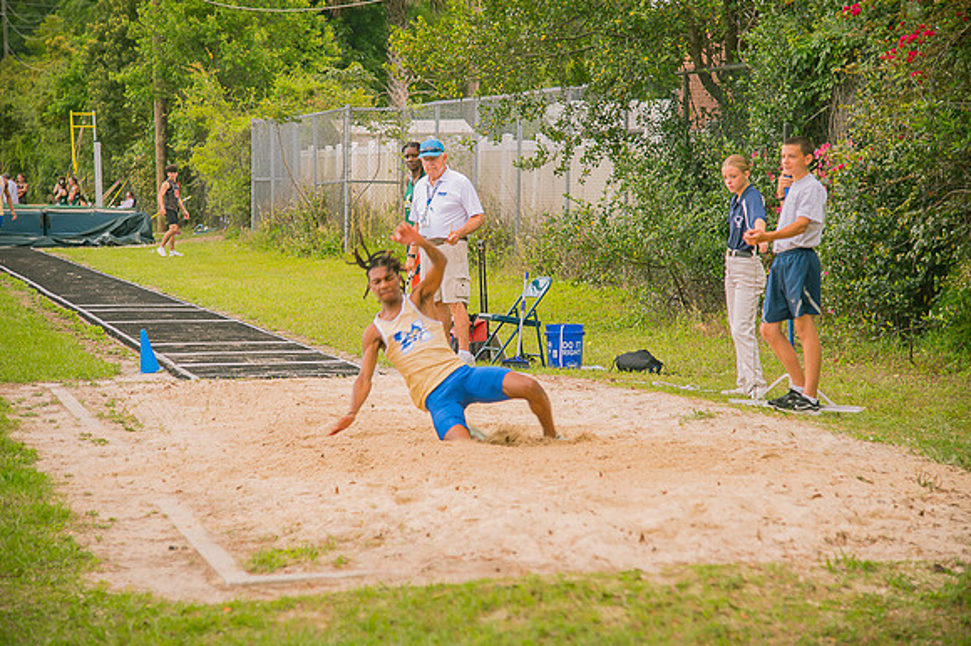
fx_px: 2642
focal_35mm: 98
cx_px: 486
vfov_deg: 13.9
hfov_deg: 20.8
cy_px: 323
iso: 200
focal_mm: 98
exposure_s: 1/200
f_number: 4
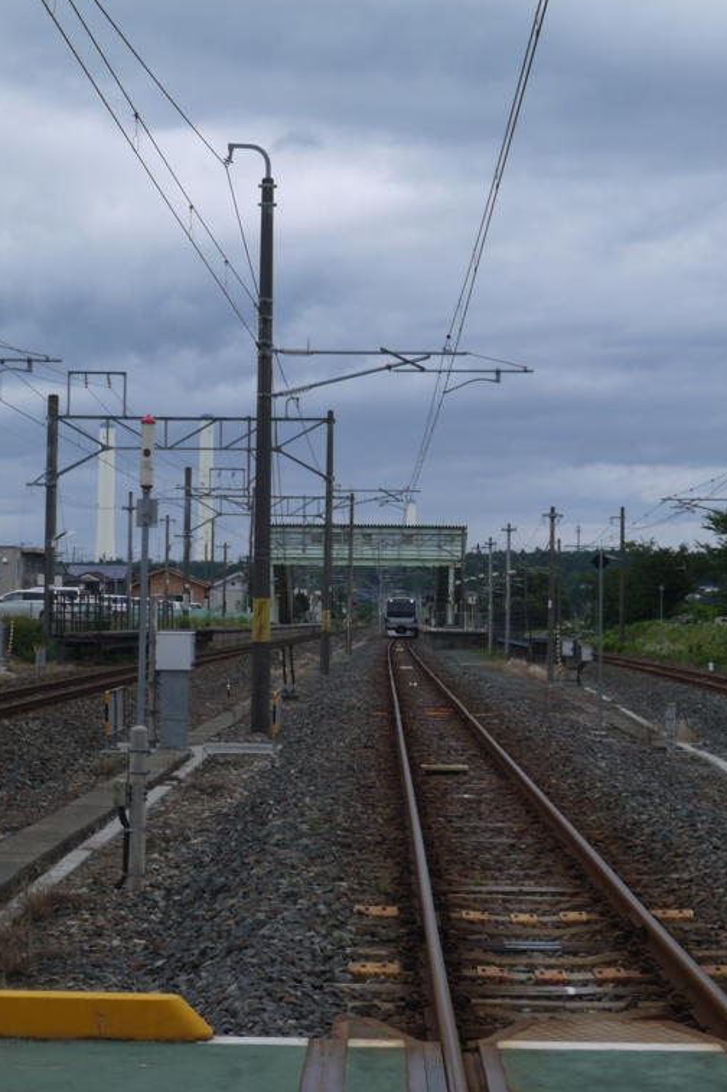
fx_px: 2304
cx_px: 388
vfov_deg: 26.7
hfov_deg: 17.9
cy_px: 540
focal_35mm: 76
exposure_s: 1/320
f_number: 10
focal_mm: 27
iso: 160
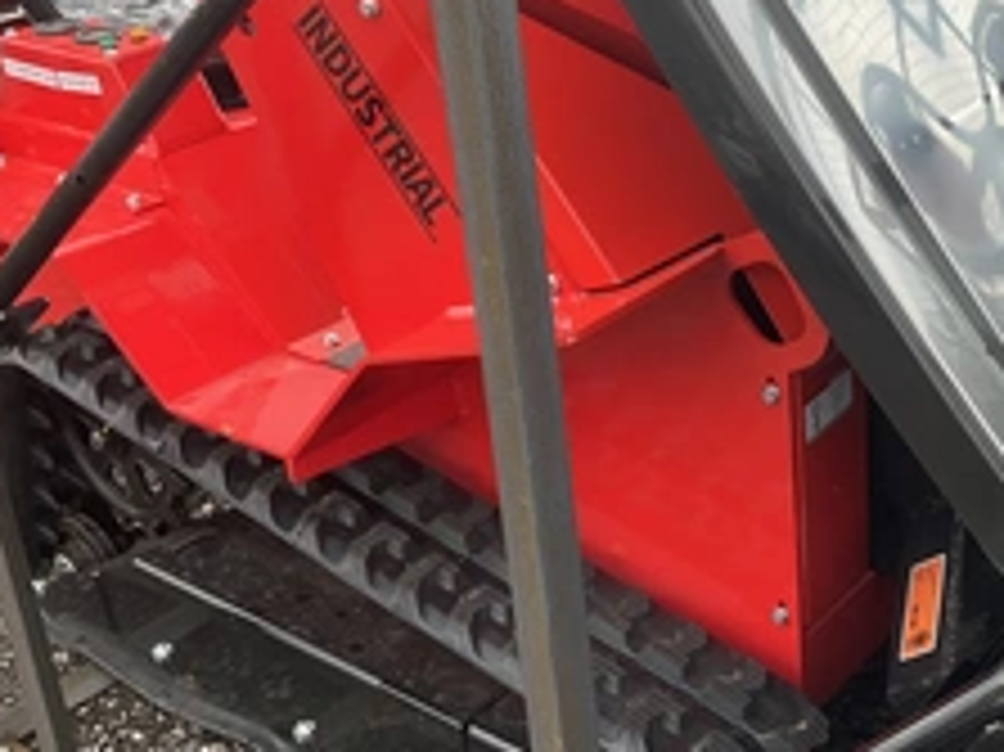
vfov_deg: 28.0
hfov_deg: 35.7
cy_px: 324
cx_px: 797
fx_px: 1507
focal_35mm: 52
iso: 20
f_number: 1.8
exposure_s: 1/143
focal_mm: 3
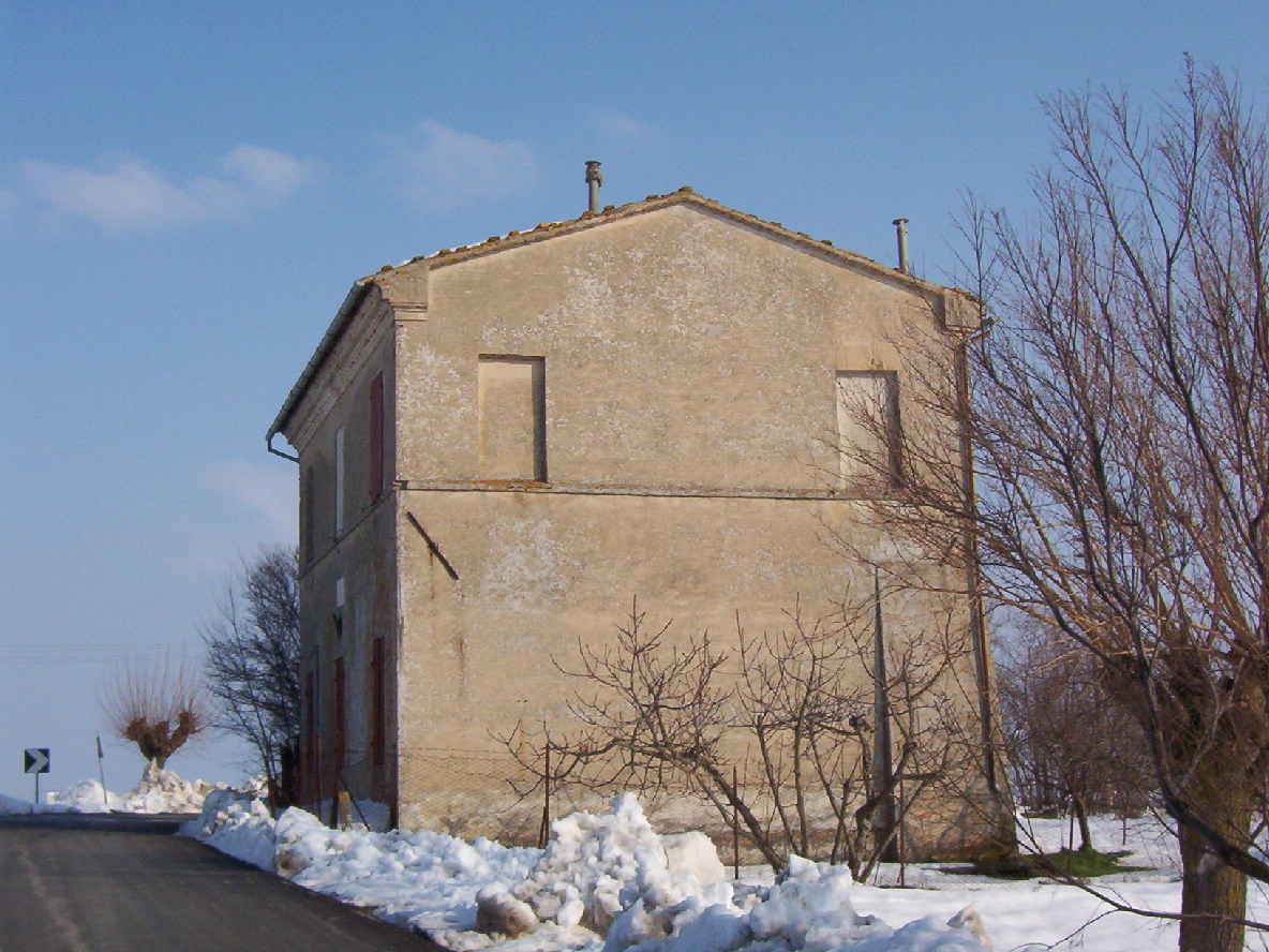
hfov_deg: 37.5
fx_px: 1870
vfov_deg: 28.6
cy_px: 476
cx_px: 634
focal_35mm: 51
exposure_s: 1/1017
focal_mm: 7.88
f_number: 5.97
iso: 100
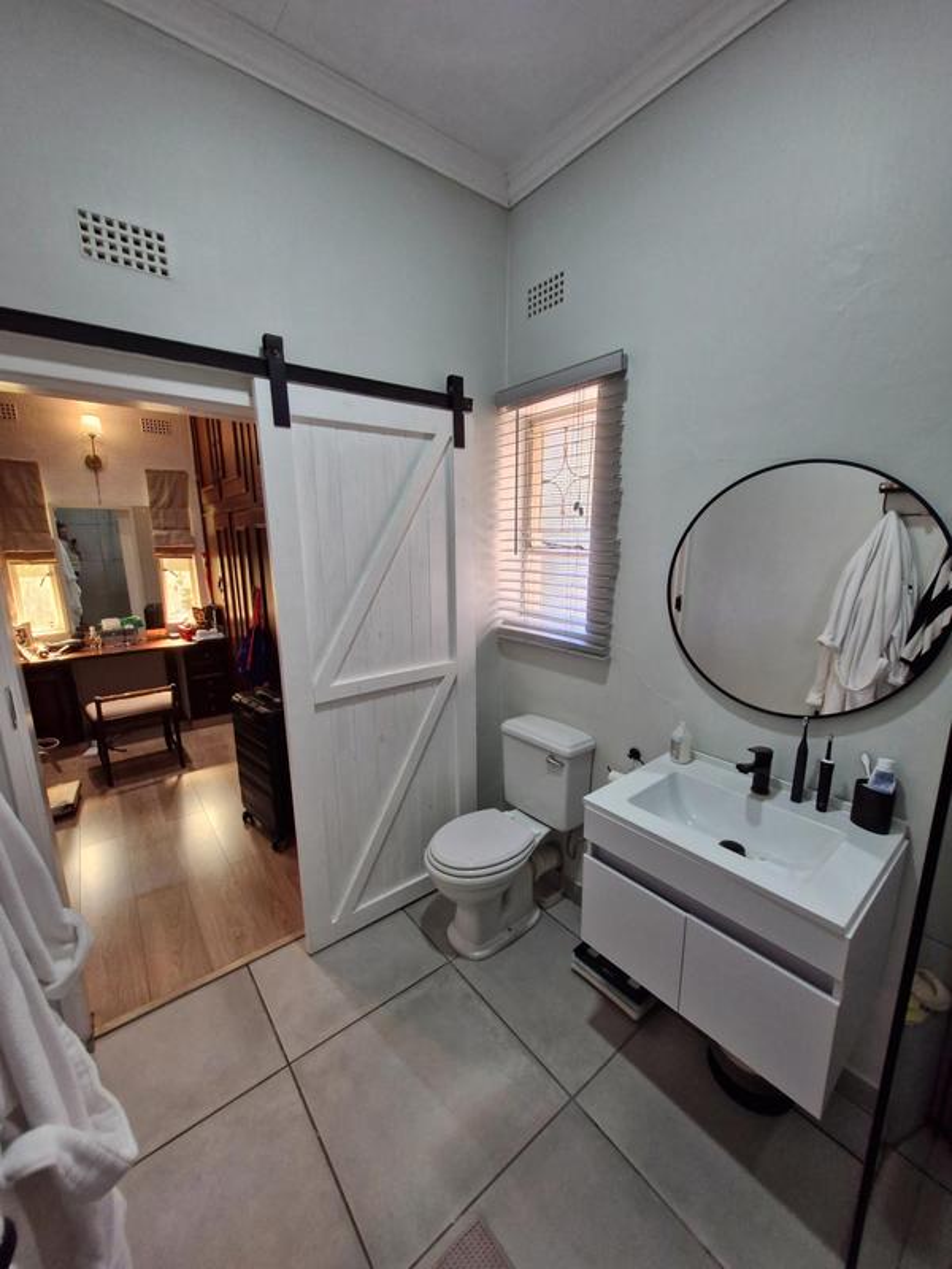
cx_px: 476
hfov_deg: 89.9
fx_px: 477
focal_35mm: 13
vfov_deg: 106.2
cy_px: 634
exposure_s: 1/50
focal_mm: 1.74
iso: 125
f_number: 2.2
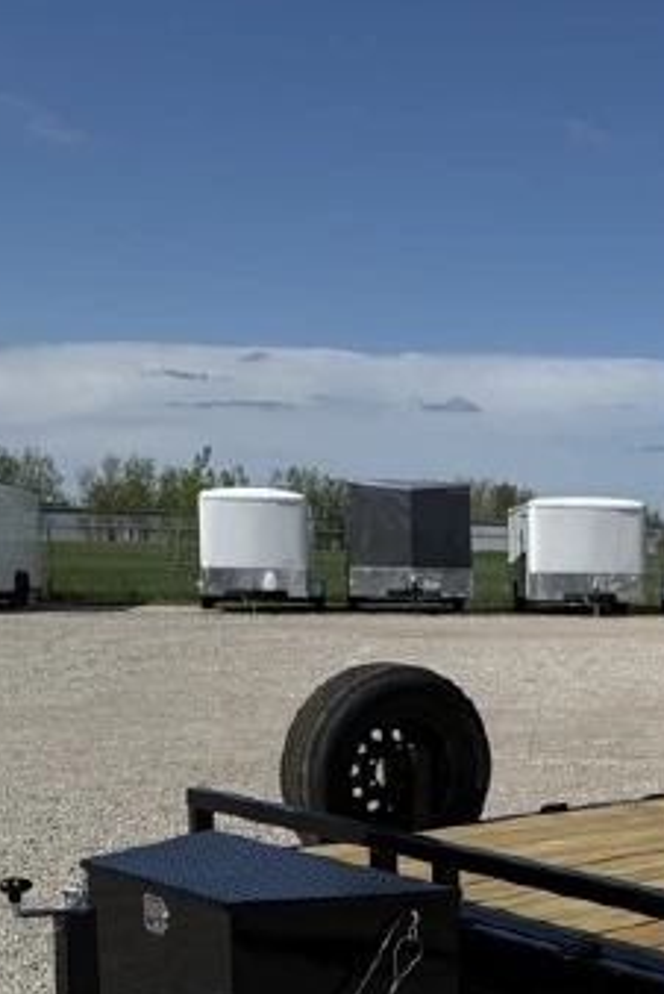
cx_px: 752
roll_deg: -1.1
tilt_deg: -7.3
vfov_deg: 33.1
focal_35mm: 59
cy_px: 776
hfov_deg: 21.7
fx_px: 1629
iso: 80
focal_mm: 6.76
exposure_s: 1/8130
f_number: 1.78
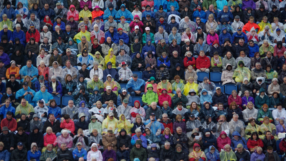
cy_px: 80
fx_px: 1498
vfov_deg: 6.1
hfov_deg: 10.9
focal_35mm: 198
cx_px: 143
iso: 400
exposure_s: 1/125
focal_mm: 125
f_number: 5.6
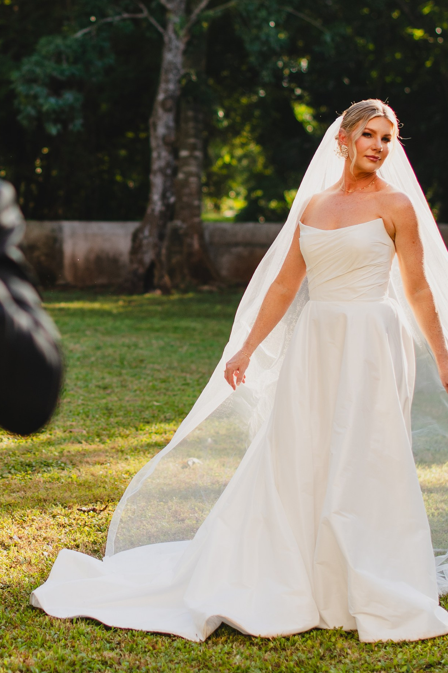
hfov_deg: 12.3
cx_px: 67
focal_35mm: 111
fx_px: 2072
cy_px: 255
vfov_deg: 18.4
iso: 64
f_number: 2.2
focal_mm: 50
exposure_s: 1/640
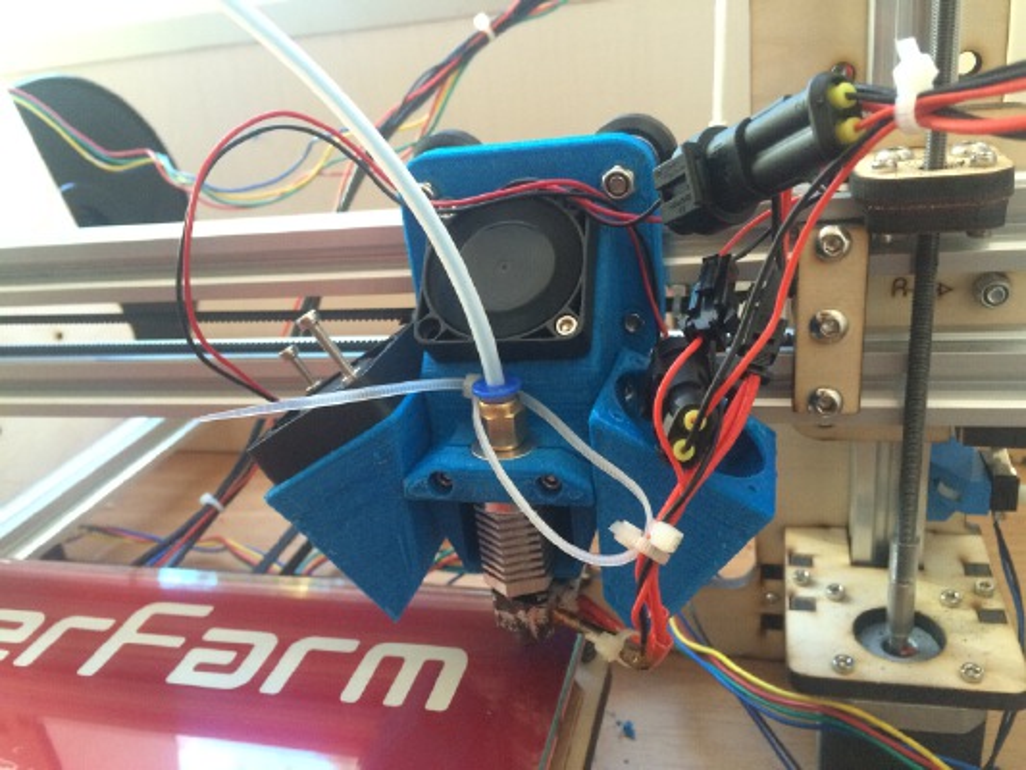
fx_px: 860
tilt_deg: -23.7
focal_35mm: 29
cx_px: 513
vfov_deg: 48.2
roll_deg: +5.5
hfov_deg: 61.6
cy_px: 385
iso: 320
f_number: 2.2
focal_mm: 4.15
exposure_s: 1/20
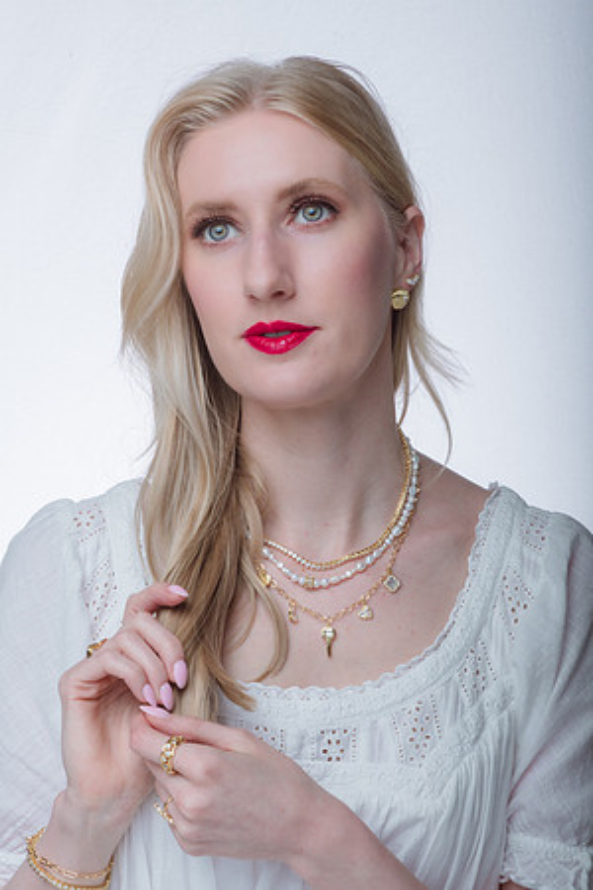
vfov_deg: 19.5
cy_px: 445
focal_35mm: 105
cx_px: 296
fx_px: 2594
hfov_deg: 13.0
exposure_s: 1/250
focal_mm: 105
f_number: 36
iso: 200
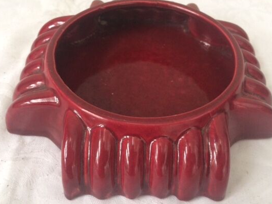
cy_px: 101
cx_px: 142
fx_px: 275
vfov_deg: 40.7
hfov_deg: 52.6
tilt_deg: -49.3
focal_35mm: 35
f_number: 2.2
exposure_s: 1/33
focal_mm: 4.15
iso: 200
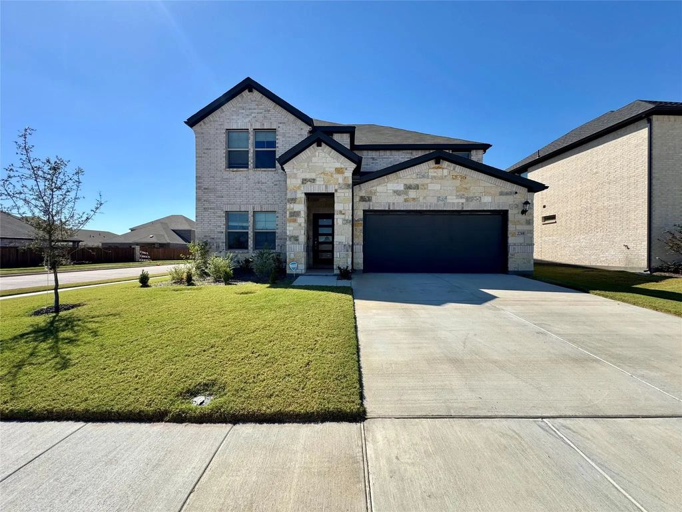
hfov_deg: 102.1
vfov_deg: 85.7
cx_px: 341
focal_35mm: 14
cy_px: 256
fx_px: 276
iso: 50
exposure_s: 1/1600
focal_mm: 2.22
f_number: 2.2
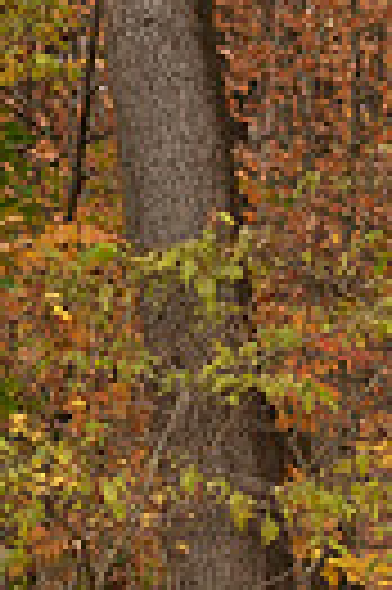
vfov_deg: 9.2
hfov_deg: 5.7
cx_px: 1271
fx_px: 3590
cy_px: 849
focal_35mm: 219
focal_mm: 33
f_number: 8
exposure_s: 1/125
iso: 800
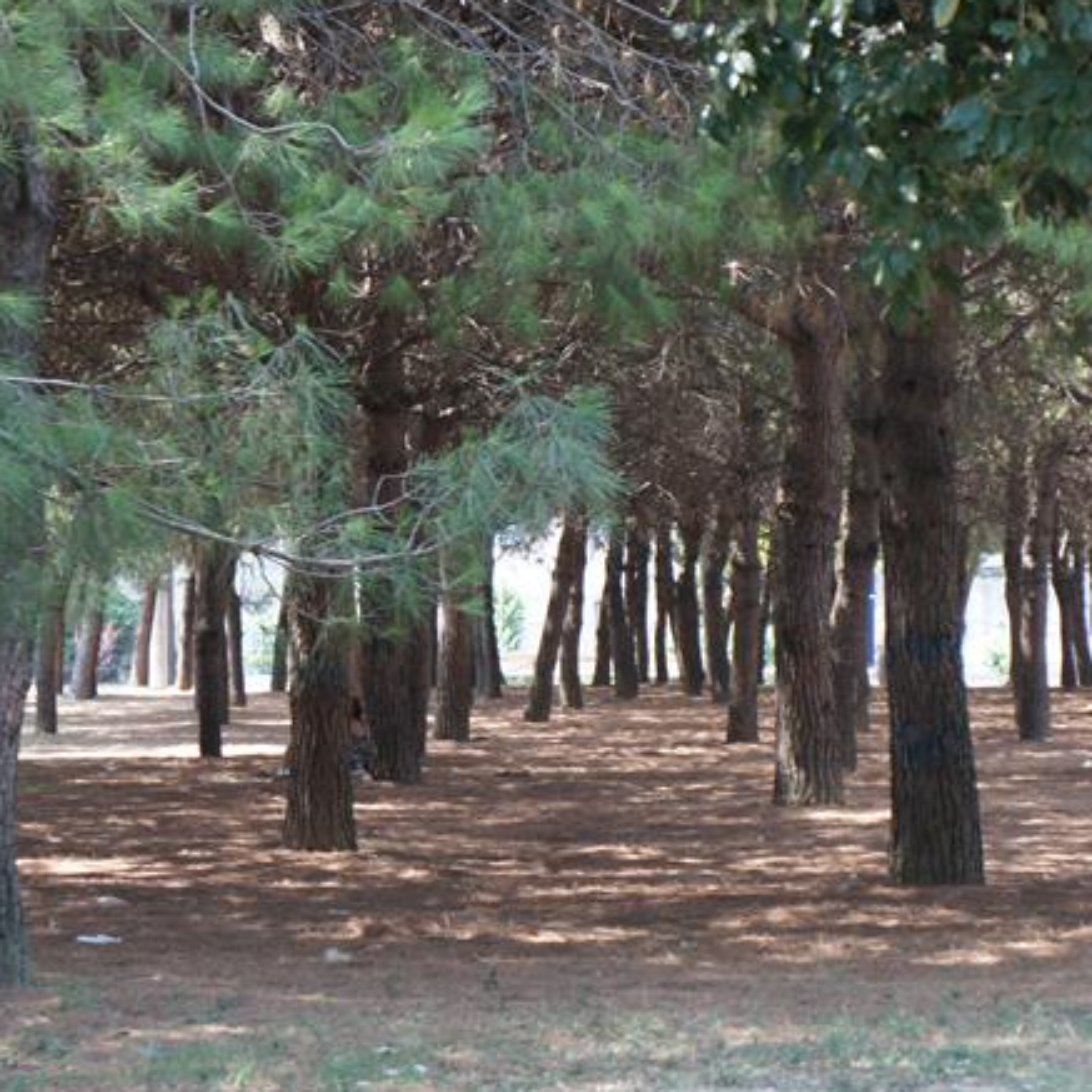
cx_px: 697
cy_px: 516
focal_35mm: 164
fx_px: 5853
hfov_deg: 10.7
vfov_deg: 10.7
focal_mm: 55
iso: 320
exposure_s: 1/100
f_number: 5.6
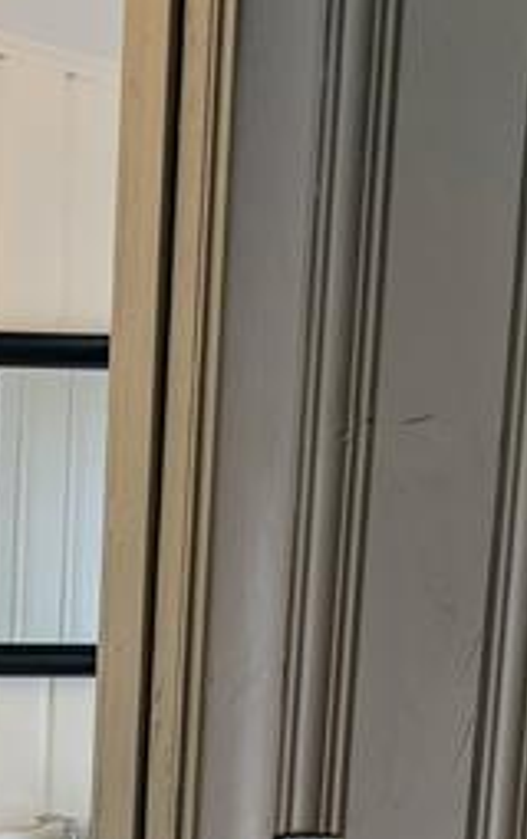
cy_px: 730
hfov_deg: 21.1
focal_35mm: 51
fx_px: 1169
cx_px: -287
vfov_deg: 37.3
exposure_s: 1/120
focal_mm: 2.35
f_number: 2.2
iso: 47
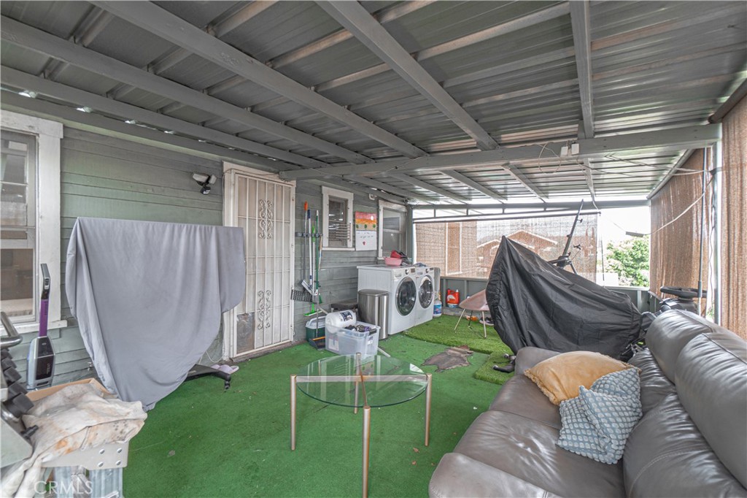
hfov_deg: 100.4
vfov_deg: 77.3
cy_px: 249
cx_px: 374
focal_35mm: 15
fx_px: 311
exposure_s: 1/13
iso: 320
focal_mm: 10
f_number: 7.1
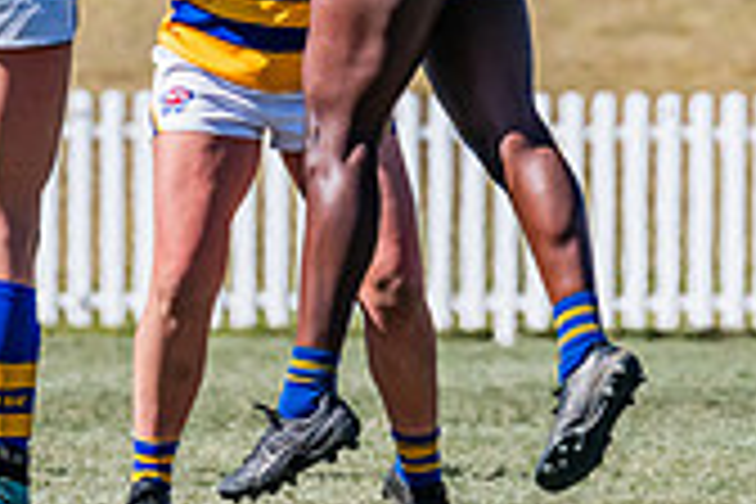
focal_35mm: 1650
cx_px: 126
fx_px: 34647
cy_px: -113
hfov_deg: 1.3
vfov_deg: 0.8
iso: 800
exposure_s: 1/1600
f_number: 10
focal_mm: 420
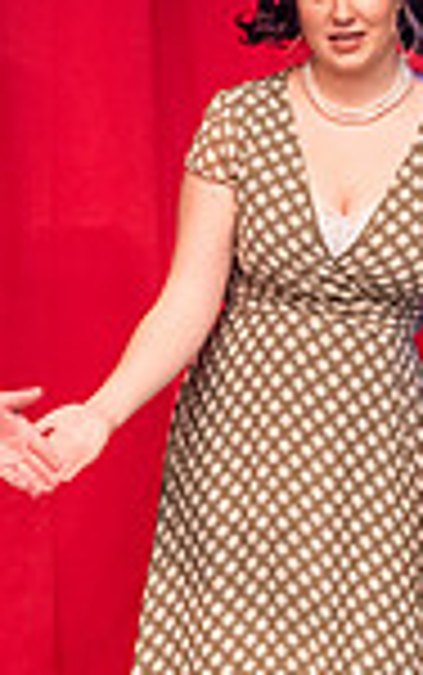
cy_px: 358
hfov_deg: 1.8
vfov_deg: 2.8
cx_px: 320
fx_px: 13752
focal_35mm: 747
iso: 3200
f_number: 3.2
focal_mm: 190
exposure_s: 1/200
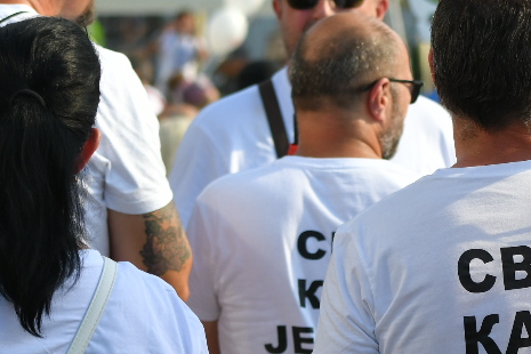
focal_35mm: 244
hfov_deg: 8.4
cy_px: 279
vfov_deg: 5.6
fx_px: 3599
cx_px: 595
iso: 400
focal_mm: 70
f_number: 4
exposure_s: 1/2500
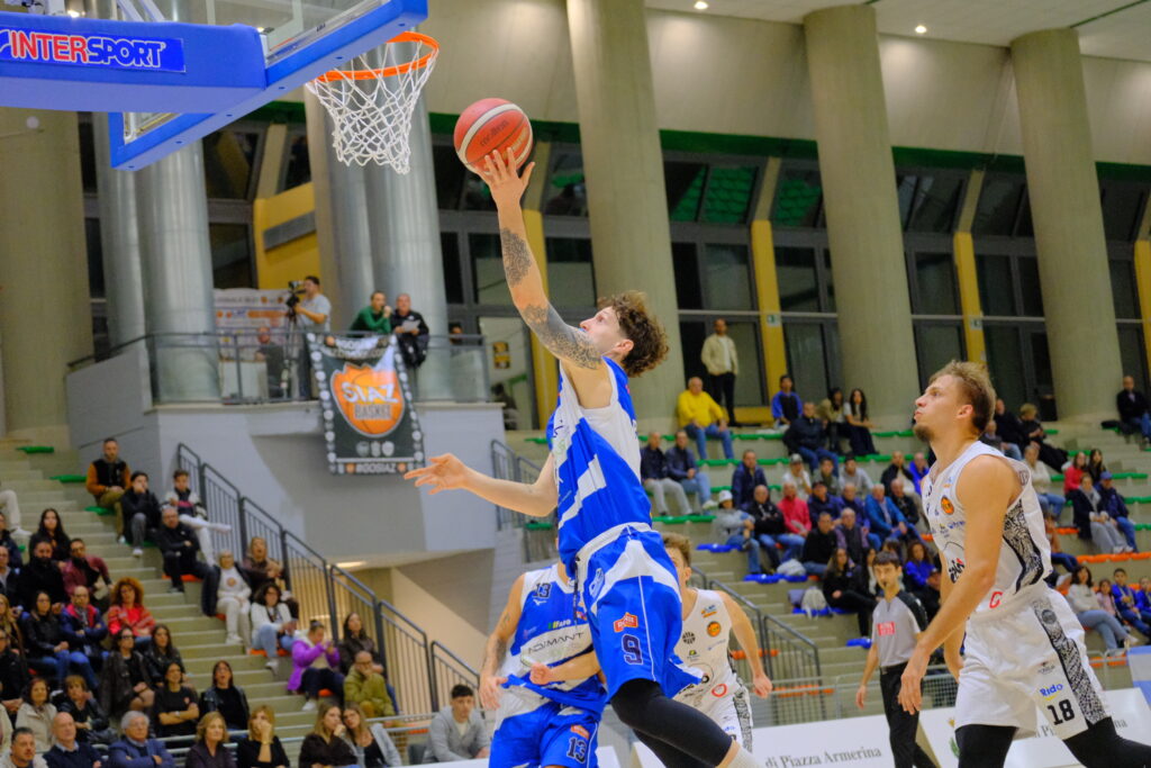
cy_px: 384
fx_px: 2398
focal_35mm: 75
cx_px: 576
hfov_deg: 27.0
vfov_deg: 18.2
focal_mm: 50
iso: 6400
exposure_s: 1/800
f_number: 2.8
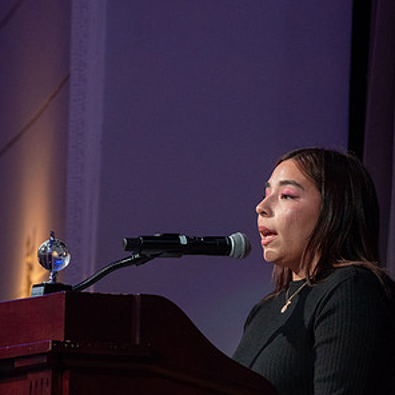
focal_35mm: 334
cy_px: 241
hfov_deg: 5.2
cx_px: 306
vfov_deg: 5.2
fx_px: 4312
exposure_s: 1/250
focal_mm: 200
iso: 2000
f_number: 4
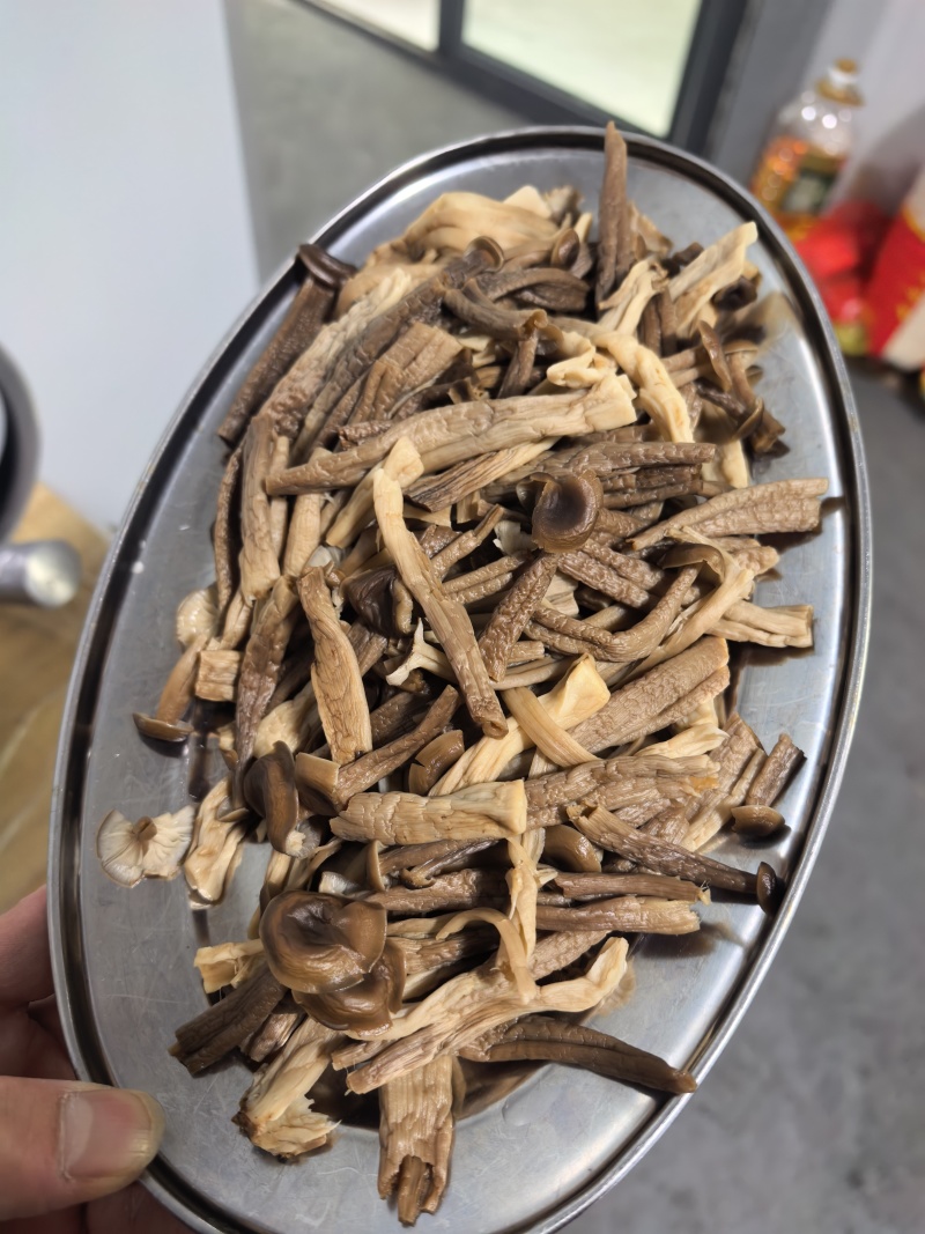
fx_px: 855
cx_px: 462
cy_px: 617
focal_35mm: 24
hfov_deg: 56.8
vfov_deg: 71.6
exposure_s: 1/33.3
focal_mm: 6.98
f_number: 2
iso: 500
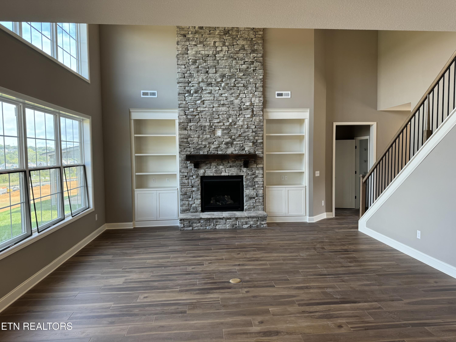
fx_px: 316
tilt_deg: -2.0
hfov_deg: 71.6
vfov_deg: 56.8
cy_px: 171
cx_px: 228
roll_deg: +0.3
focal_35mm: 24
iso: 100
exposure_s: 1/120
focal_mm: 6.76
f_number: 1.78
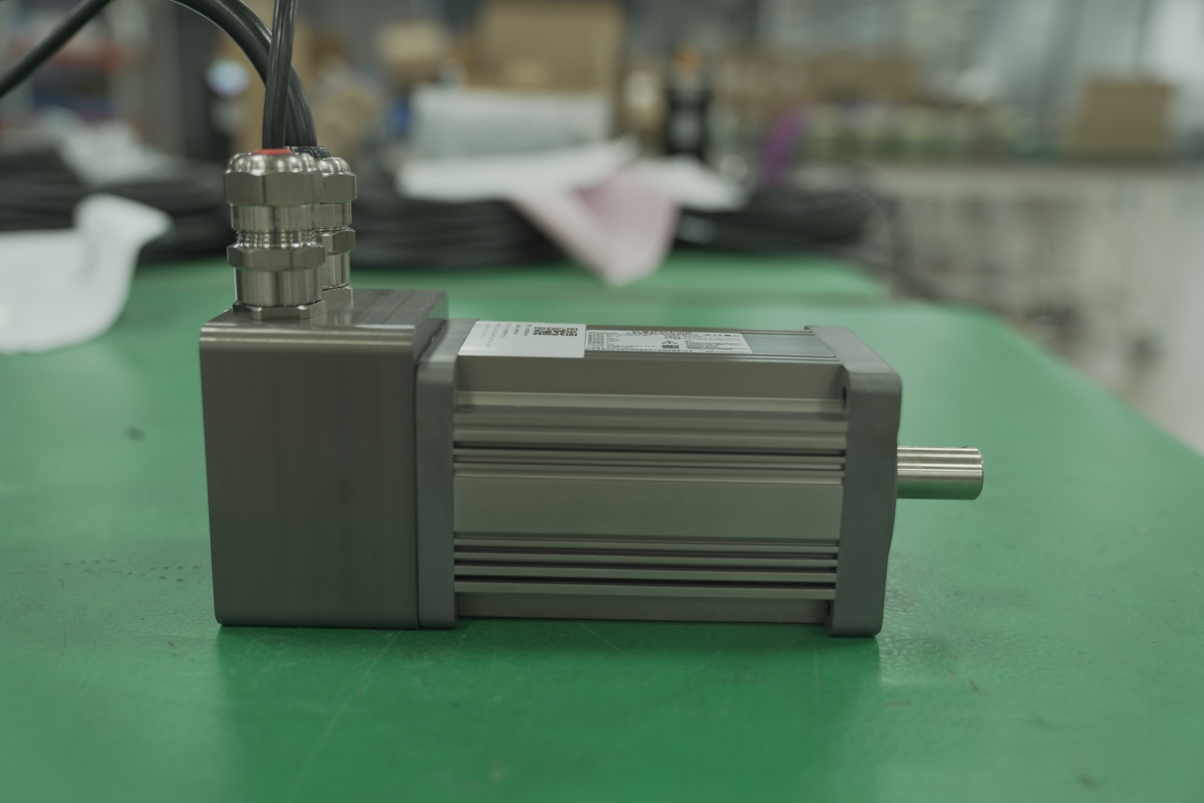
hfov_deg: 54.4
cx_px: 602
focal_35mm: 35
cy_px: 402
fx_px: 1170
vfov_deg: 37.9
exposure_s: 1/80
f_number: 2.8
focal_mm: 35
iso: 400
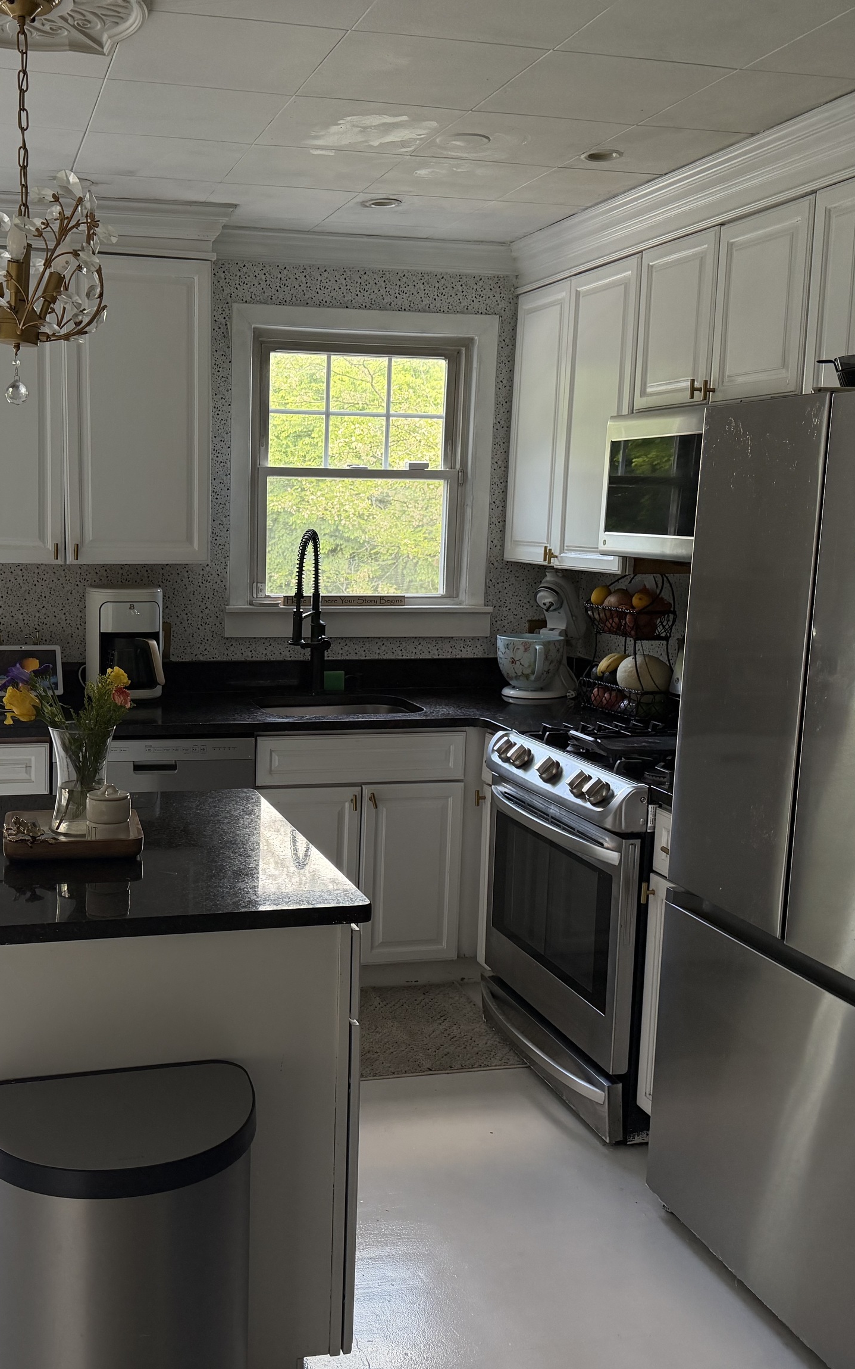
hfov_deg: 36.8
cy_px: 684
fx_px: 1268
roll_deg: -1.2
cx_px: 272
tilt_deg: -8.7
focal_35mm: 34
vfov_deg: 56.7
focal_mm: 6.76
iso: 200
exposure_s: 1/174
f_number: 1.78
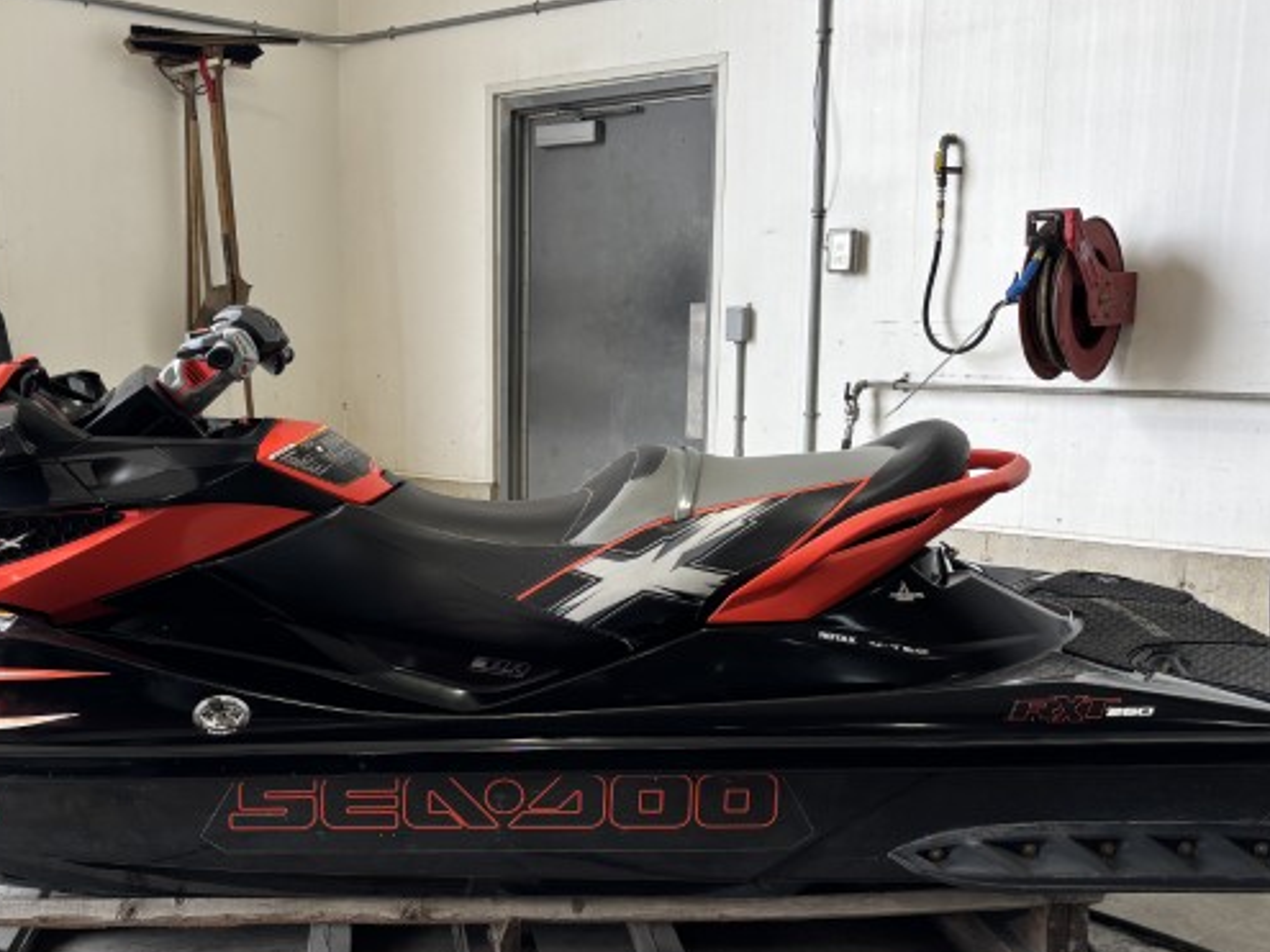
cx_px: 459
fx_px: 1541
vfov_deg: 34.3
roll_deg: -0.9
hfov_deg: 44.4
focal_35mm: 42
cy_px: 529
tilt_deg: -8.3
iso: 40
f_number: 1.6
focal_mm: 5.96
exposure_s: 1/179
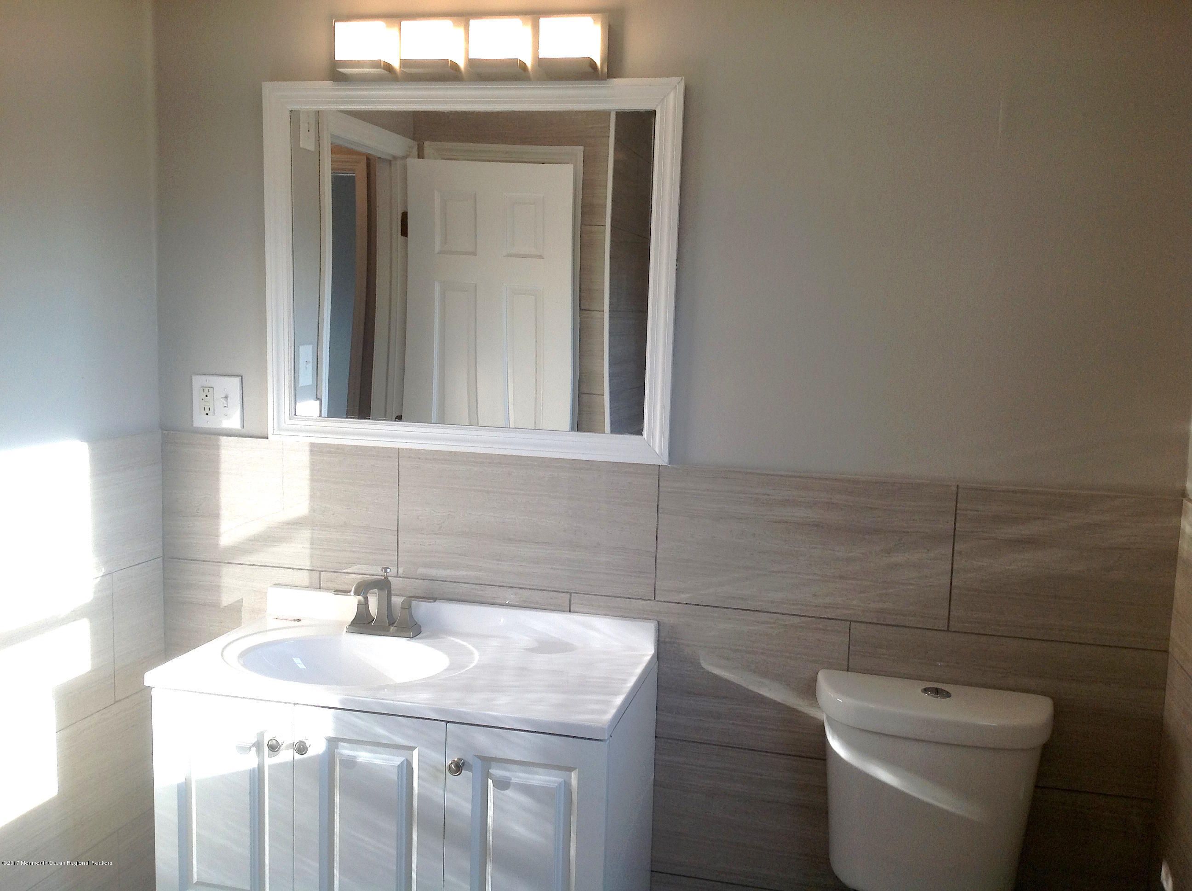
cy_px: 446
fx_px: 1203
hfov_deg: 52.7
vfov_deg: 40.6
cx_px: 596
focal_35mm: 35
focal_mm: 4.28
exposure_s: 1/147
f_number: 2.4
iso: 50
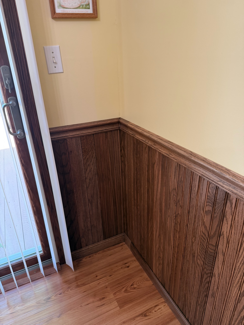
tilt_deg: -26.6
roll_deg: +2.3
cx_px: 122
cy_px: 162
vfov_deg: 71.6
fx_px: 226
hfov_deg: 56.8
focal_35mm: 24
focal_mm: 6.76
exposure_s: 1/60
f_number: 1.78
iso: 200
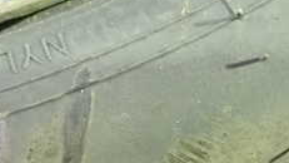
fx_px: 651
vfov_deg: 14.0
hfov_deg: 24.5
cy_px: 174
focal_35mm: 85
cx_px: 46
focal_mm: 5.4
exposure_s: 1/25
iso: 1600
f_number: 2.3
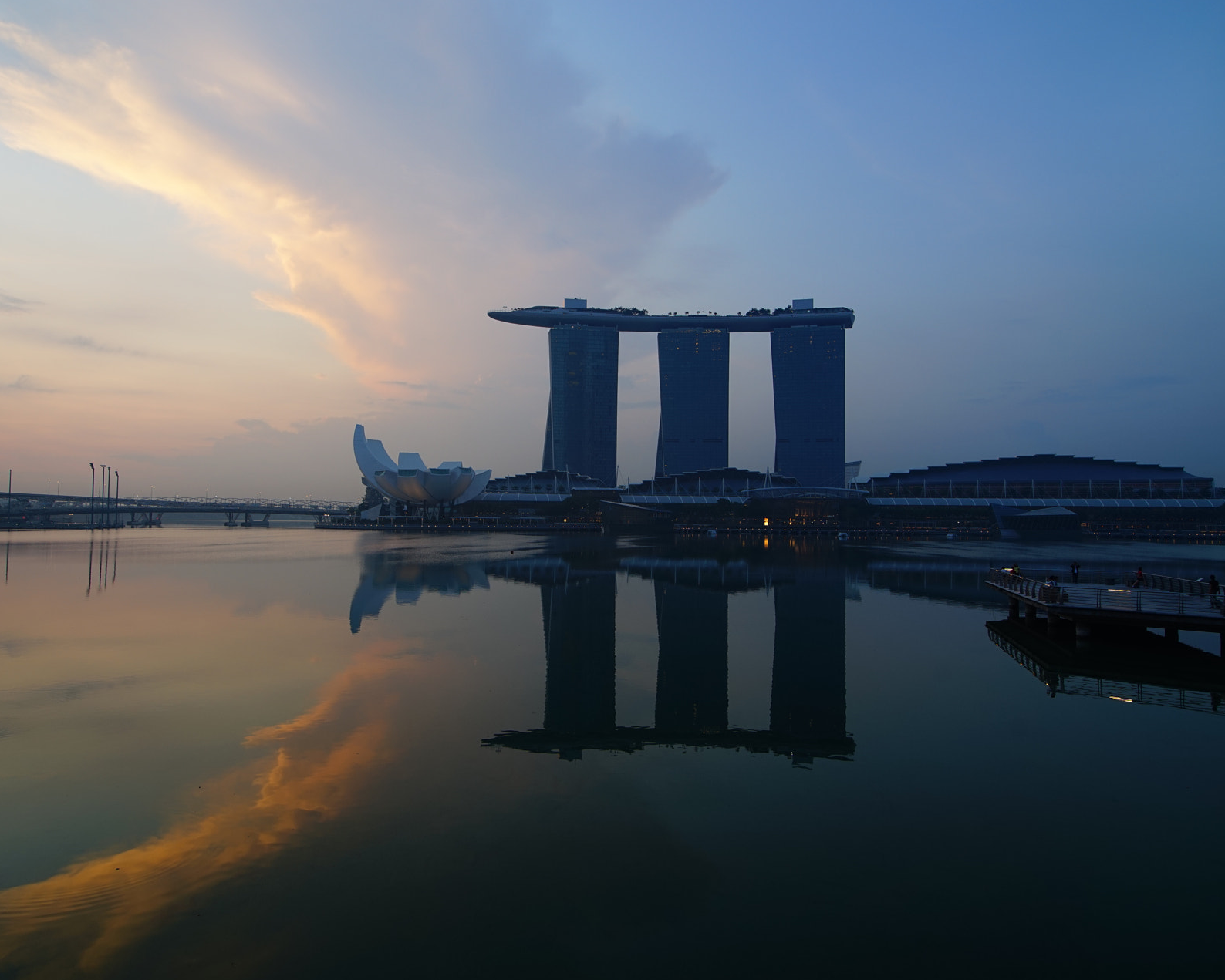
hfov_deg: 72.5
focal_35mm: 23
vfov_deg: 60.9
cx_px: 563
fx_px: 834
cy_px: 475
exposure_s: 1/15
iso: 125
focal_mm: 19
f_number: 8
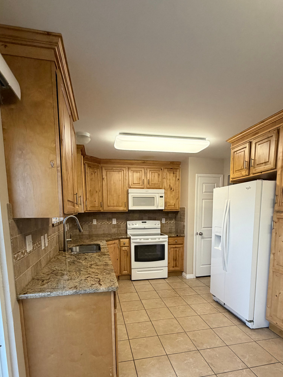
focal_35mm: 20
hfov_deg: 66.0
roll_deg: +0.5
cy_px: 243
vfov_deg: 79.8
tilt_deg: -7.8
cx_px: 145
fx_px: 218
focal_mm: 2.22
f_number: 2.2
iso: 250
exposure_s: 1/120
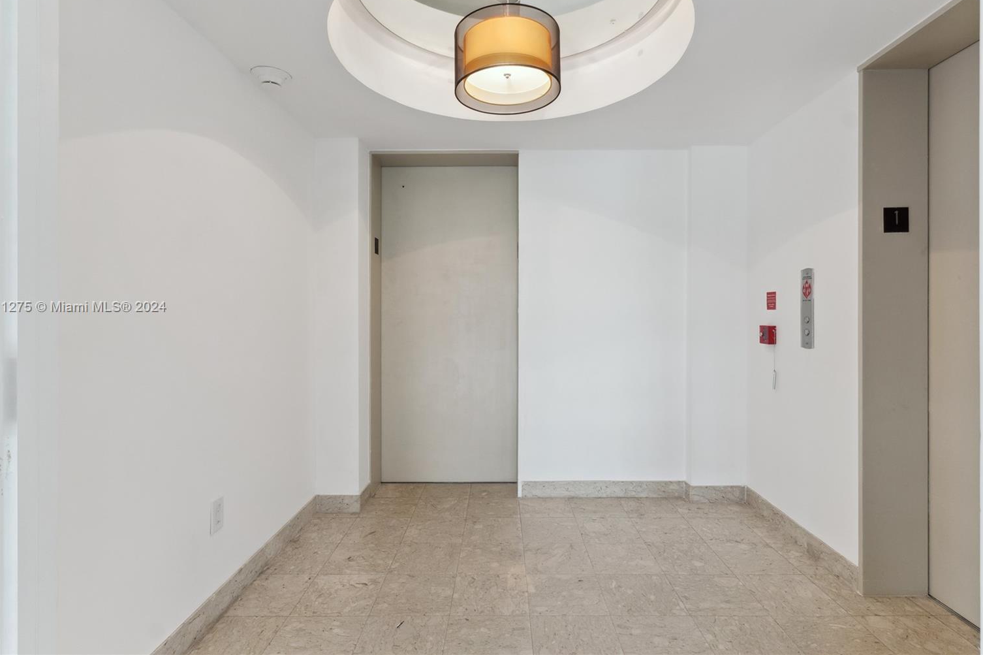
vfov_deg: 70.3
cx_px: 479
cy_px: 308
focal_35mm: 17
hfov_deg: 93.3
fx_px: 464
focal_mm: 11
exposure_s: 1/20
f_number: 8
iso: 400
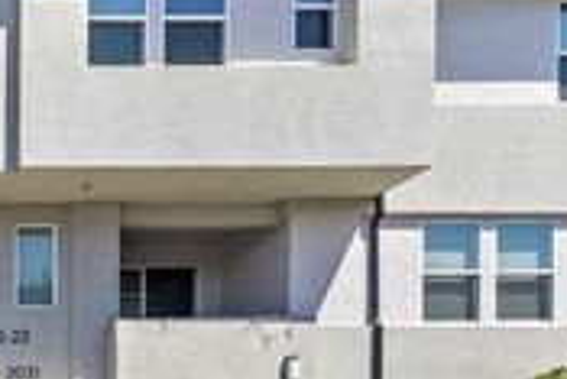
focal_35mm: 40
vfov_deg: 31.6
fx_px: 631
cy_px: 351
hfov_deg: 41.8
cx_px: -3
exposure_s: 1/800
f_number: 7.1
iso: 160
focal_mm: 14
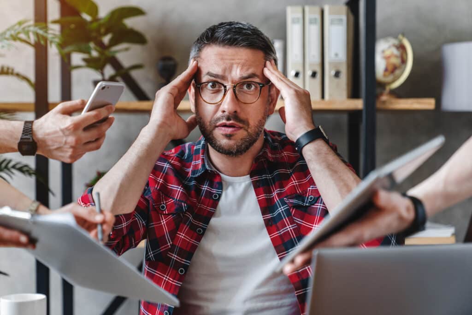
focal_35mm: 70
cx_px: 236
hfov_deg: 28.8
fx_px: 918
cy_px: 158
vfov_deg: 19.5
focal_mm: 70
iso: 800
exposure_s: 1/250
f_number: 2.8
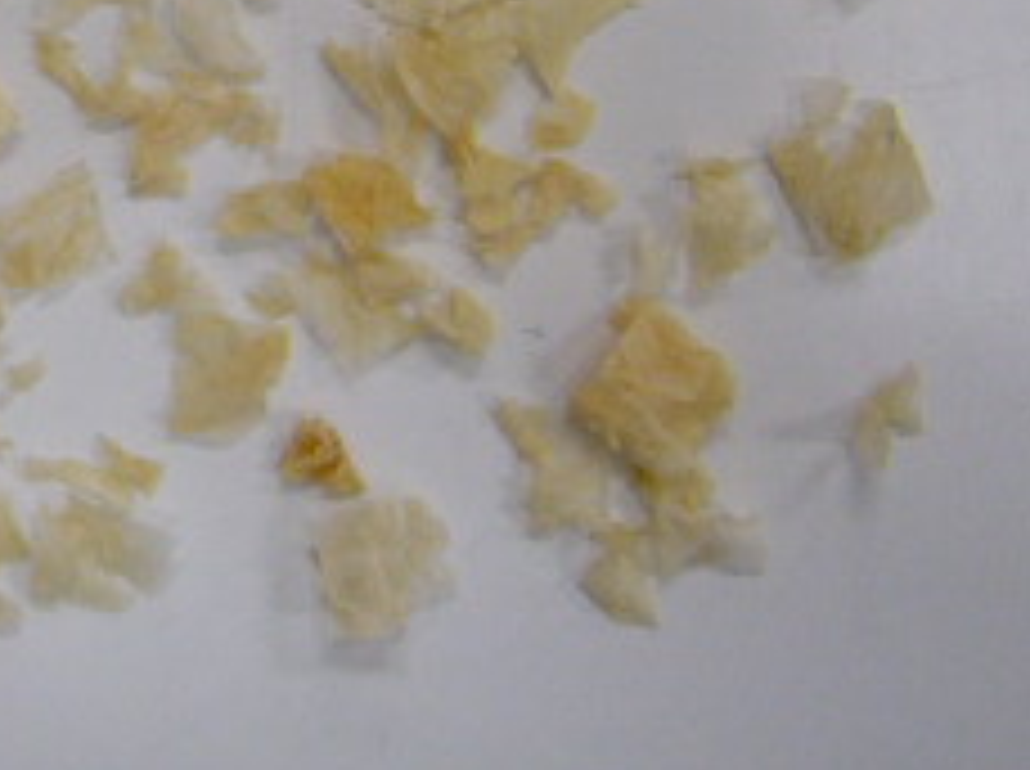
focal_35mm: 98
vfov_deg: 14.5
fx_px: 2911
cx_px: 265
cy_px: -180
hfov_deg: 19.9
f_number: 2.8
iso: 150
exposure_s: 1/30
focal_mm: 5.8
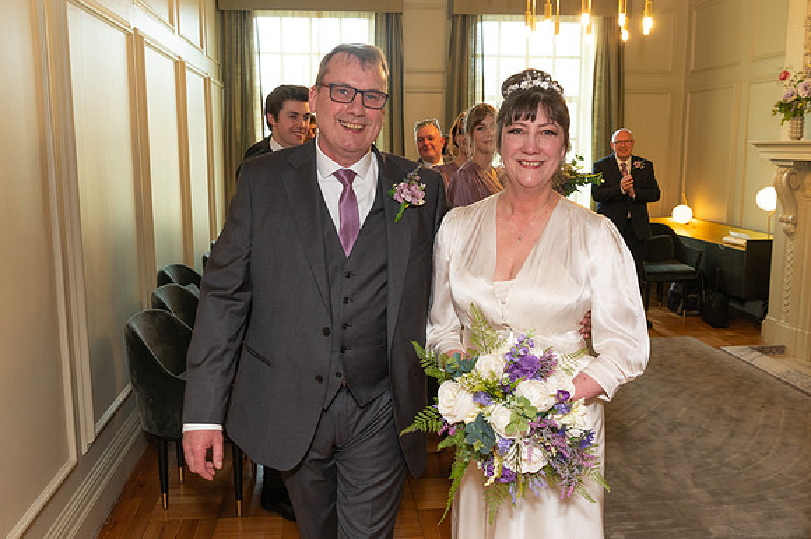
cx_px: 389
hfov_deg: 60.8
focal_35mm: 31
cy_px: 253
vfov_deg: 42.7
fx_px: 691
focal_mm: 24
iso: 400
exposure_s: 1/60
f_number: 5.6
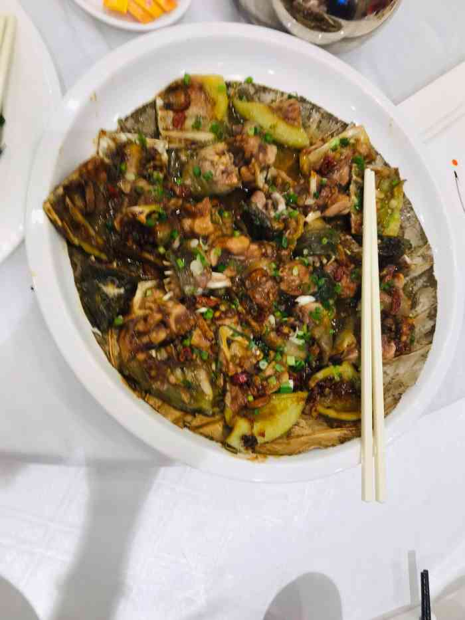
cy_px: 310
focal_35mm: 28
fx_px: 501
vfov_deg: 63.4
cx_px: 232
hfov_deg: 49.8
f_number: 1.8
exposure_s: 1/50
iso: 32
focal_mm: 3.99
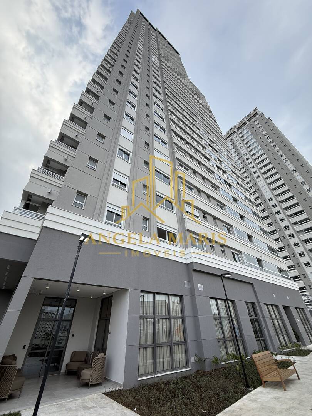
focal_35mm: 14
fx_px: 168
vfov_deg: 102.1
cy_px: 208
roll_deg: +1.0
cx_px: 156
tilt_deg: +38.6
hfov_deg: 85.7
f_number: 2.2
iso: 50
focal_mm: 2.22
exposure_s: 1/613
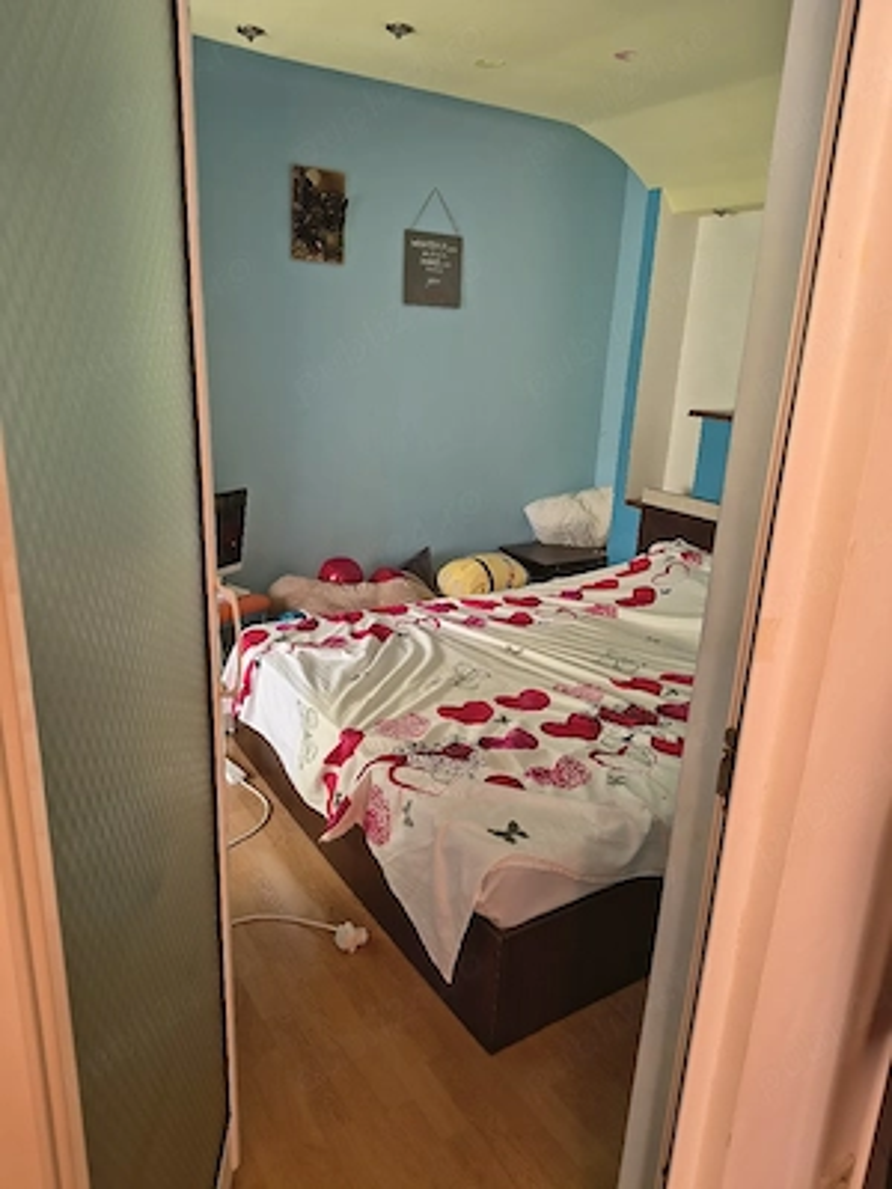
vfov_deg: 71.6
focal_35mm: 24
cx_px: 446
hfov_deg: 56.8
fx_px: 825
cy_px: 594
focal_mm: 5.56
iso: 503
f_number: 1.8
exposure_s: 1/50.3
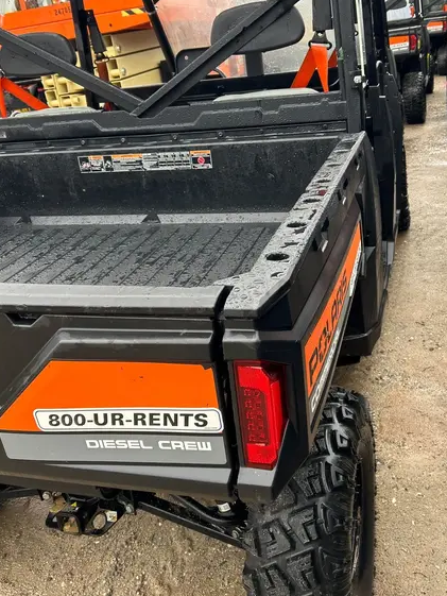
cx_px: 247
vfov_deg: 53.6
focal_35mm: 34
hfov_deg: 41.8
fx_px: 585
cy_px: 245
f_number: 1.5
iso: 80
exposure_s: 1/121
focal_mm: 5.7
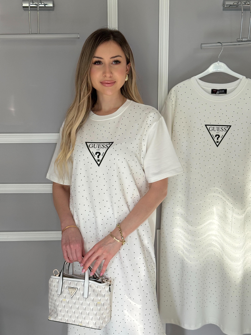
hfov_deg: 30.3
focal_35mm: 48
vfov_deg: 39.7
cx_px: 126
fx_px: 464
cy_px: 168
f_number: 1.78
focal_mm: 6.76
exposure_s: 1/193
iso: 200
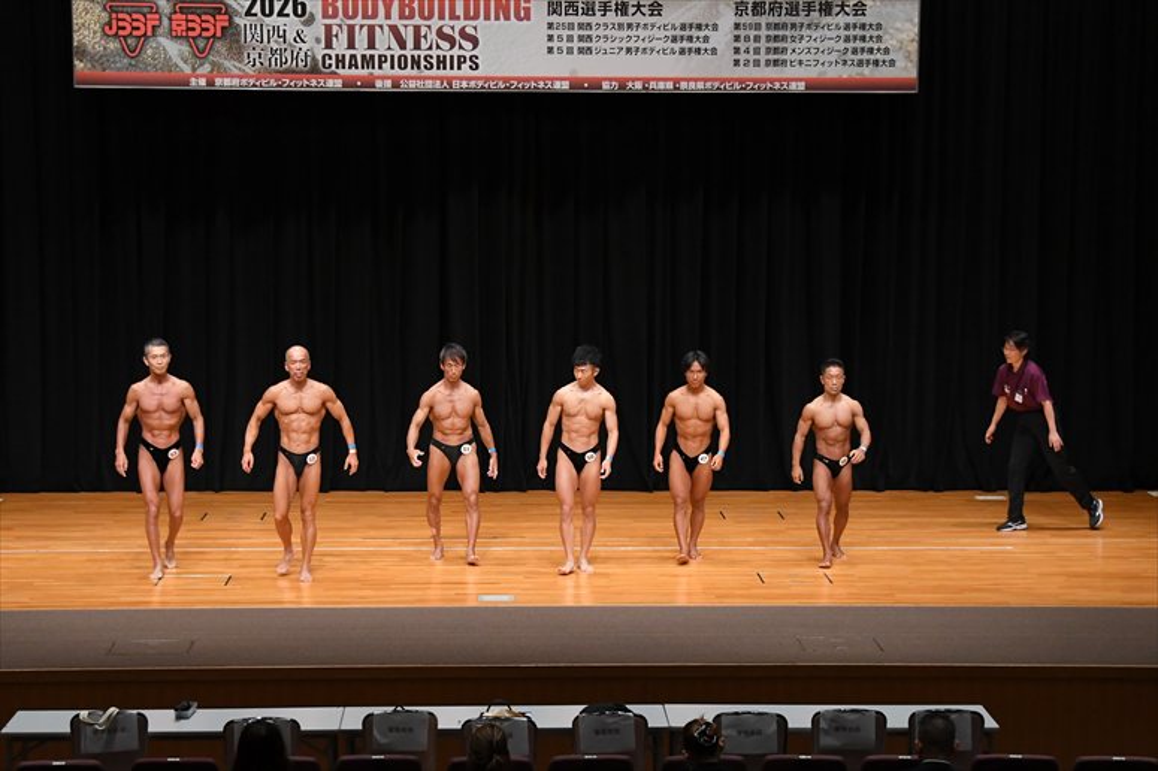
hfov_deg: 21.9
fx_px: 2990
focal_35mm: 93
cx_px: 579
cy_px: 386
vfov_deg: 14.7
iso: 3200
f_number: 5.6
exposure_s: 1/400
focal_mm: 62
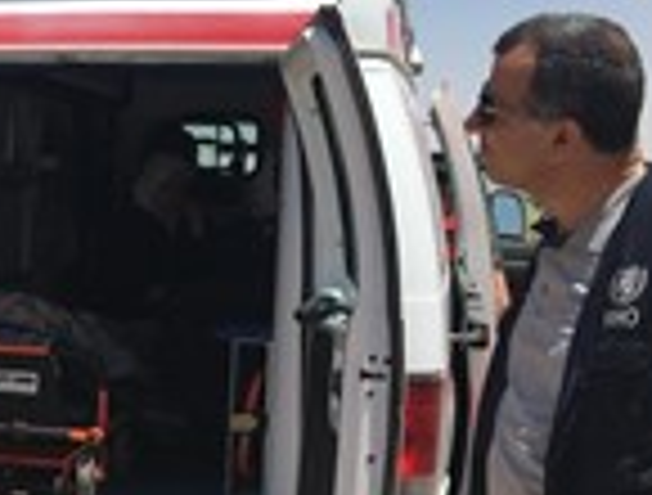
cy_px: 313
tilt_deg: -4.6
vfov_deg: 20.8
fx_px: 1343
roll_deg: +3.8
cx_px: -135
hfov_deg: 24.6
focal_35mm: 71
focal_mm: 4.15
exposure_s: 1/1672
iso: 25
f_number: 2.2
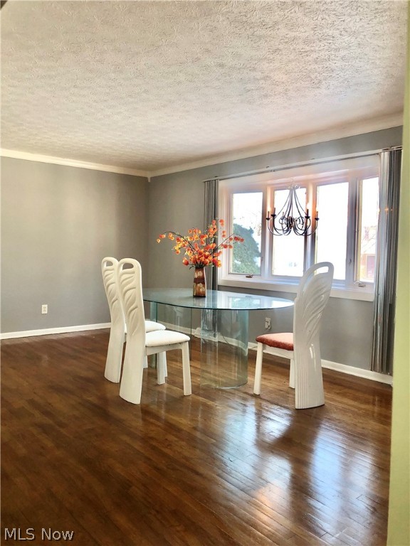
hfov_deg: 49.7
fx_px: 442
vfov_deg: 63.4
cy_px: 273
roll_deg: -1.6
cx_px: 205
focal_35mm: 28
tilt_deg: -2.4
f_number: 1.8
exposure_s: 1/43
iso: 20
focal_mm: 3.99
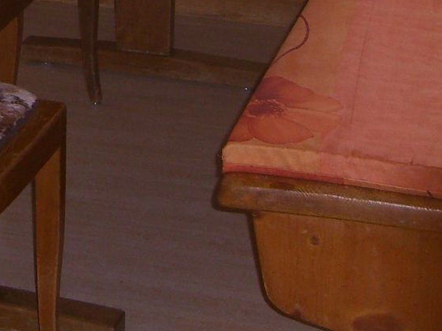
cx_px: -145
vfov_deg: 10.1
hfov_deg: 13.5
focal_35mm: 141
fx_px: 1800
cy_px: -210
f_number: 2.8
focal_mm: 7.9
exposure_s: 1/60
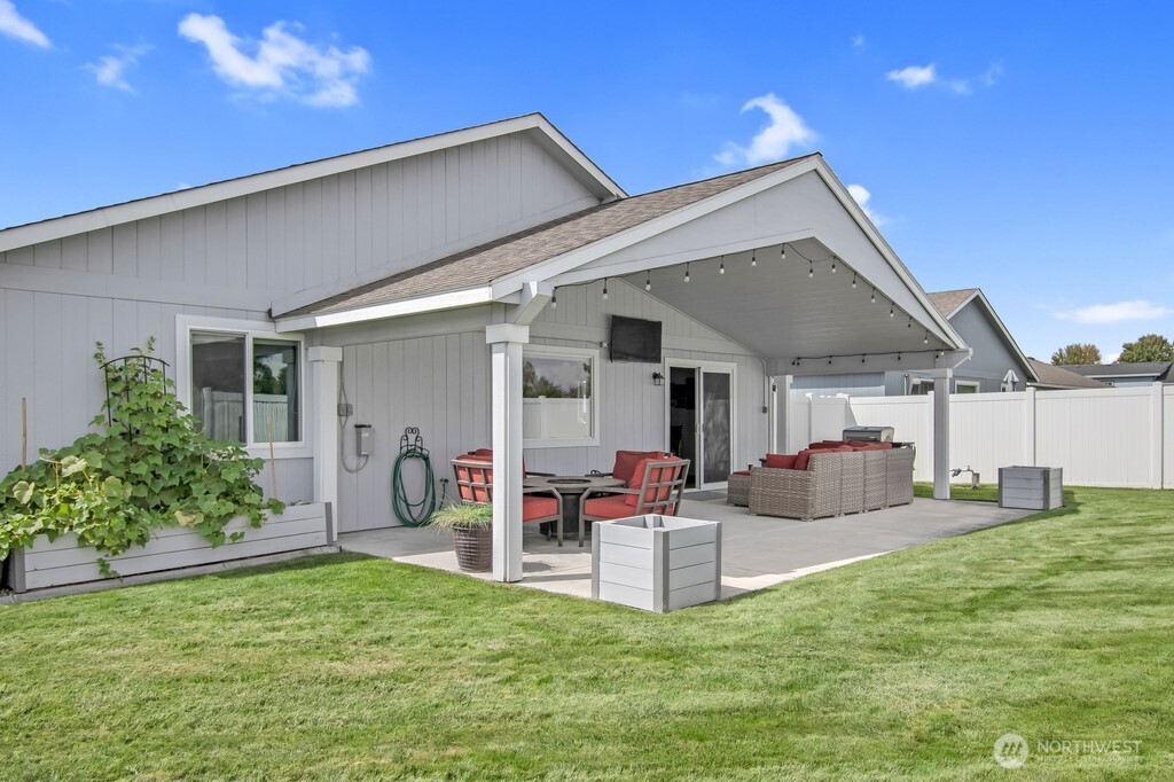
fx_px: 815
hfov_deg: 71.5
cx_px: 587
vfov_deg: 51.3
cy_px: 391
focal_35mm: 25
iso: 64
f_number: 6.3
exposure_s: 1/500
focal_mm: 17
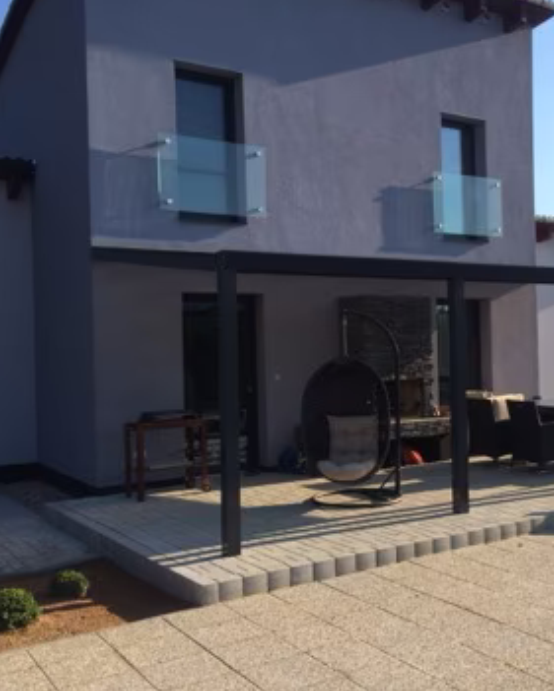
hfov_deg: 36.6
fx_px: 819
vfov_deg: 45.8
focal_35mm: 40
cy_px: 341
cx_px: 402
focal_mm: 4.12
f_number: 2.2
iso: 32
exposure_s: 1/1520
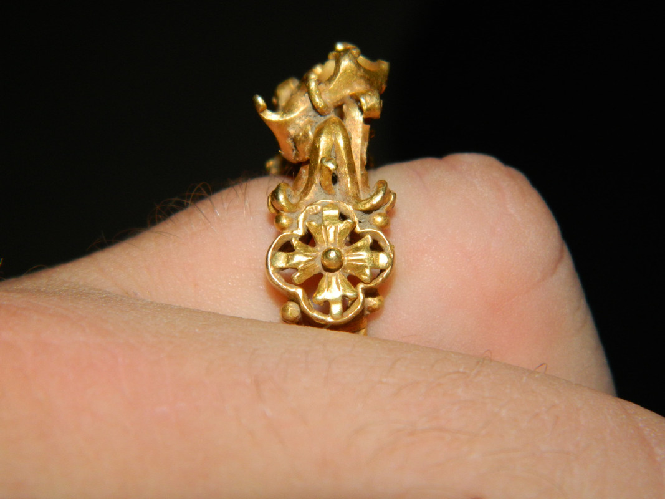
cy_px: 250
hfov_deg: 19.1
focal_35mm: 103
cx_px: 332
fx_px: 1978
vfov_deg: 14.4
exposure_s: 1/60
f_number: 12.6
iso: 200
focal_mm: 18.6
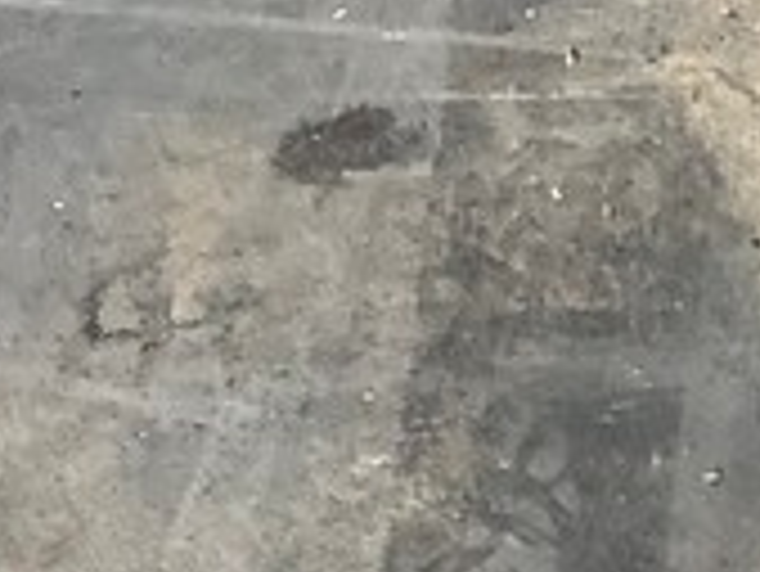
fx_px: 3186
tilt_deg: -65.5
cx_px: 2240
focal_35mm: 145
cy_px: 1437
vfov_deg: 9.1
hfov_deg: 10.2
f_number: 1.78
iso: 800
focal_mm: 6.86
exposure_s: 1/40
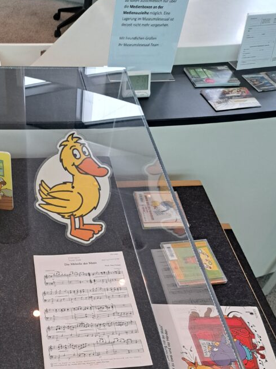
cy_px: 288
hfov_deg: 36.9
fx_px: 404
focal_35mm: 38
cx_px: 71
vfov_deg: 46.7
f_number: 1.8
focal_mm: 5.23
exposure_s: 1/50
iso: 320
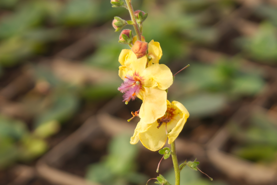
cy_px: 92
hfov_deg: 24.6
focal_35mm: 82
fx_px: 635
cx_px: 138
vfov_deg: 16.6
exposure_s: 1/500
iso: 250
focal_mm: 55
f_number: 5.6
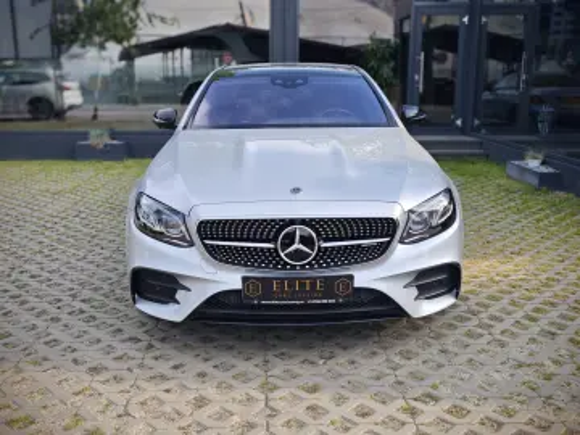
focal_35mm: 35
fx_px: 586
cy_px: 218
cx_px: 290
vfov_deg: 40.7
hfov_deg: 52.6
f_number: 1.4
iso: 50
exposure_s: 1/860
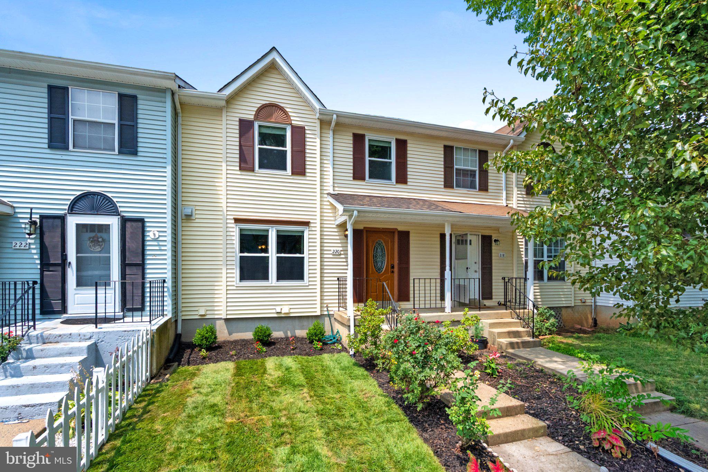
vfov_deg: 73.8
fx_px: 315
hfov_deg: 96.7
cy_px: 236
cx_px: 354
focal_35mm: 16
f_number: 8
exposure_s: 1/1600
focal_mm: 16
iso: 800
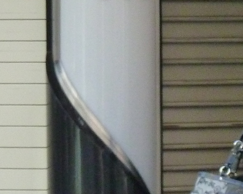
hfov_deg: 1.6
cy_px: 246
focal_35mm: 1242
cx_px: 326
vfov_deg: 1.2
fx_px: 8932
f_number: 4.9
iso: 500
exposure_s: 1/250
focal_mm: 49.2
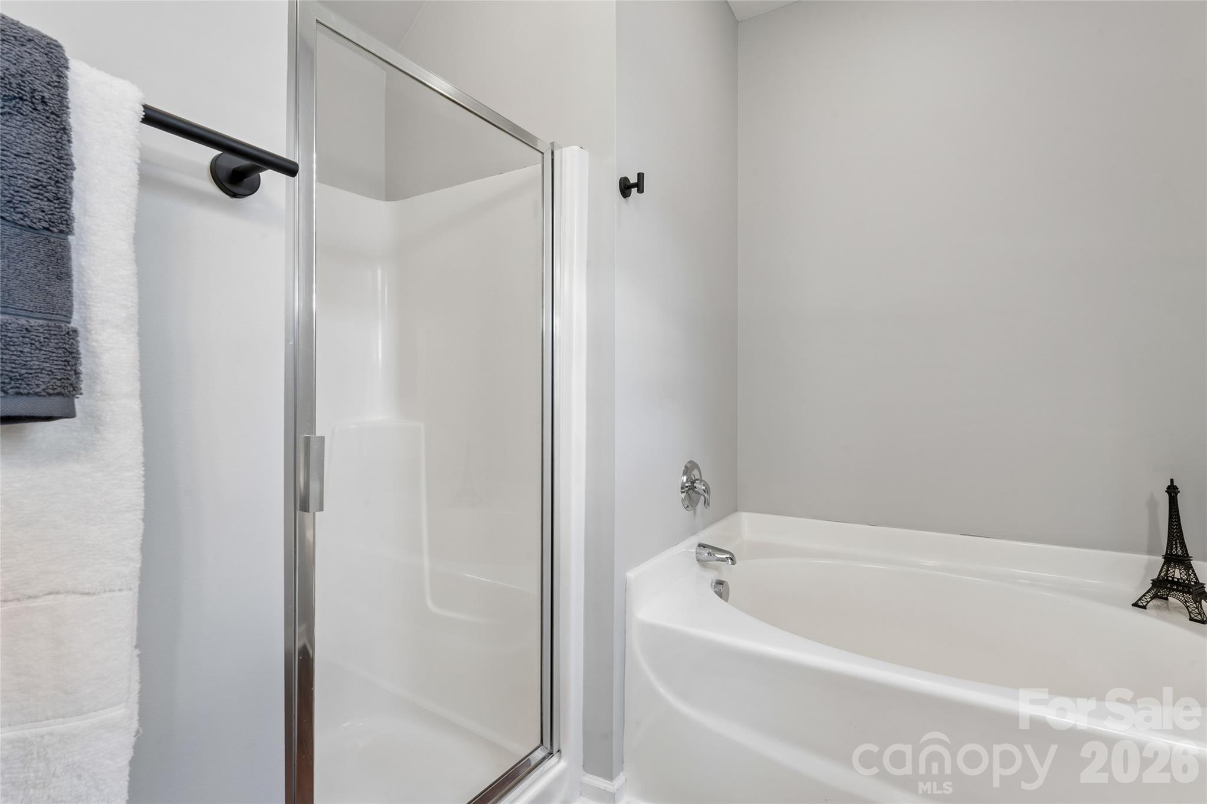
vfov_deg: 72.0
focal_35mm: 16
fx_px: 553
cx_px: 604
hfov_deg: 95.0
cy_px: 402
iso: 100
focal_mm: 16.5
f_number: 13
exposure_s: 1.6
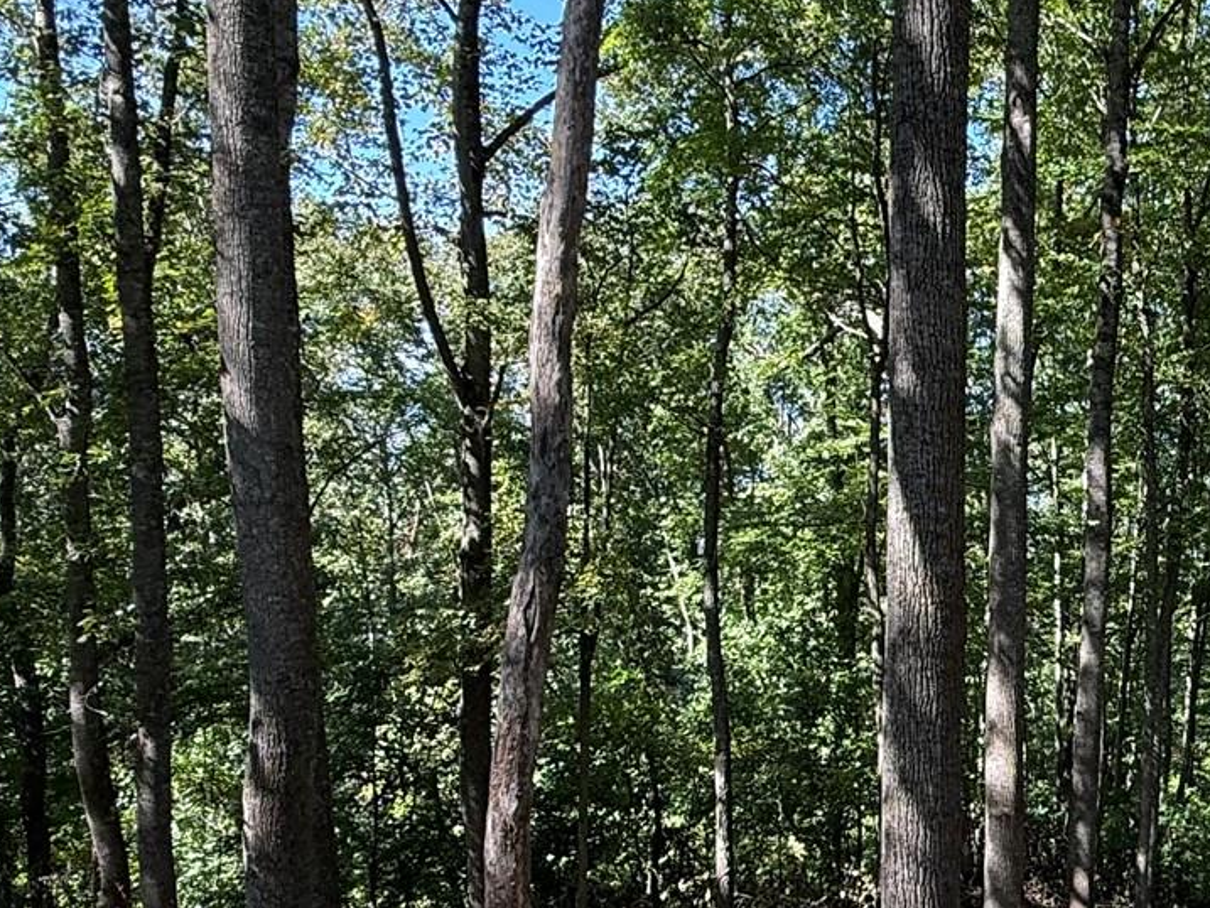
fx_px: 1398
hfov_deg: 42.1
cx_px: 1136
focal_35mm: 40
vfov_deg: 35.7
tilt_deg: -8.6
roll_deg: -0.8
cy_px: 586
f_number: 2.2
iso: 64
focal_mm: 2.22
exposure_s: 1/167
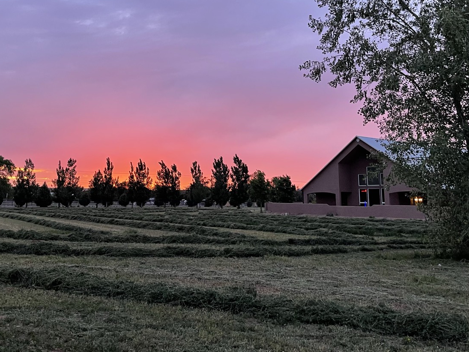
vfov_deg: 37.2
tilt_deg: +10.7
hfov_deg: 48.8
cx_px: 201
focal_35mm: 38
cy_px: 109
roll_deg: -0.4
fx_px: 515
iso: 125
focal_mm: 5.1
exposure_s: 1/83
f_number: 1.6
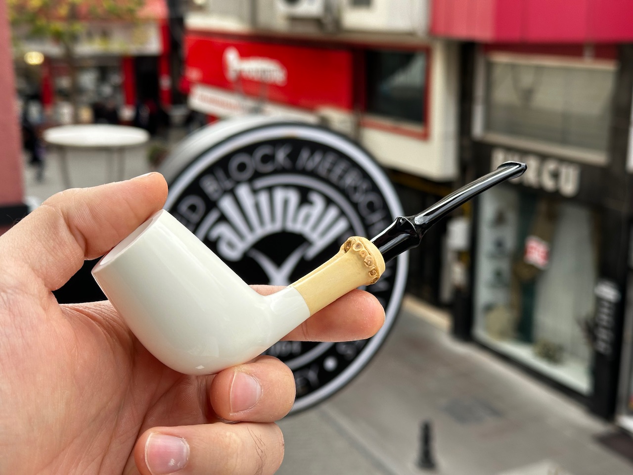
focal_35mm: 48
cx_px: 316
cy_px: 238
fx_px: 878
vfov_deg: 30.3
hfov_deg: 39.7
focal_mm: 6.86
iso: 64
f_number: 1.78
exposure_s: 1/604
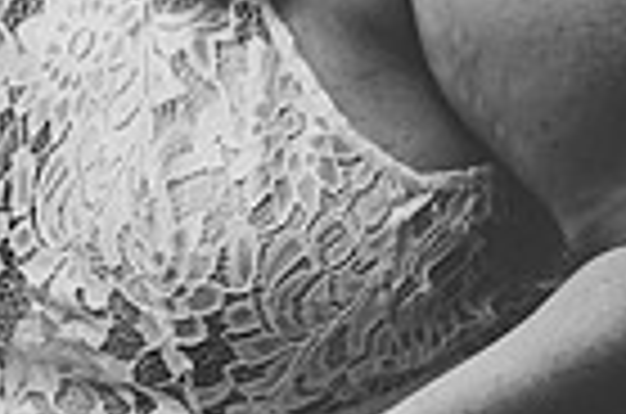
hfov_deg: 2.5
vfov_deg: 1.7
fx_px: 14157
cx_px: -43
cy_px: 165
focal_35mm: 816
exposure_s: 1/400
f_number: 2.8
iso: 1000
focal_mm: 150
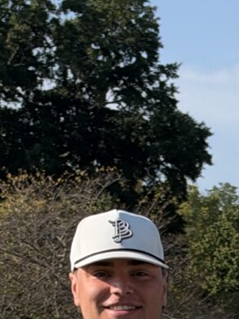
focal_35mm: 221
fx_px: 2037
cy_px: 616
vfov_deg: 8.5
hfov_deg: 6.5
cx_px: 532
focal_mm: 6.93
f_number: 1.8
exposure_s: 1/2762
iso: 64
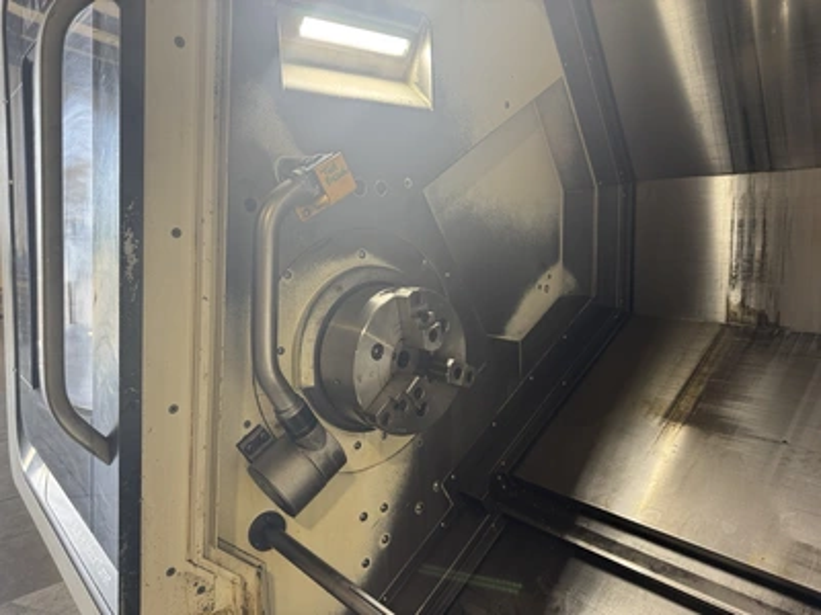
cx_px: 410
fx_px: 569
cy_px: 308
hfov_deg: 71.6
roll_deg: +1.9
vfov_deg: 56.8
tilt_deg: -9.4
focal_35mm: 24
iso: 200
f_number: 1.78
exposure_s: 1/120
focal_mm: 6.76
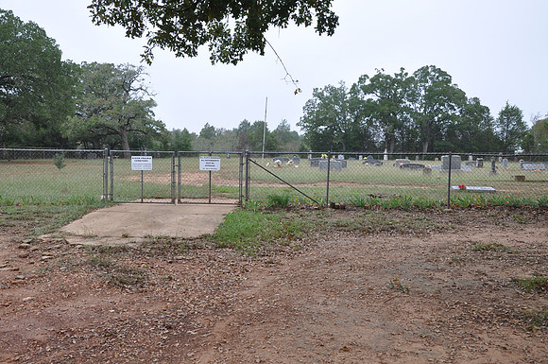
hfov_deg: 51.3
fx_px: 570
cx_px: 274
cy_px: 182
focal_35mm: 38
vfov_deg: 35.4
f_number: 8
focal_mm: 25
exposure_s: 1/60
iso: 200
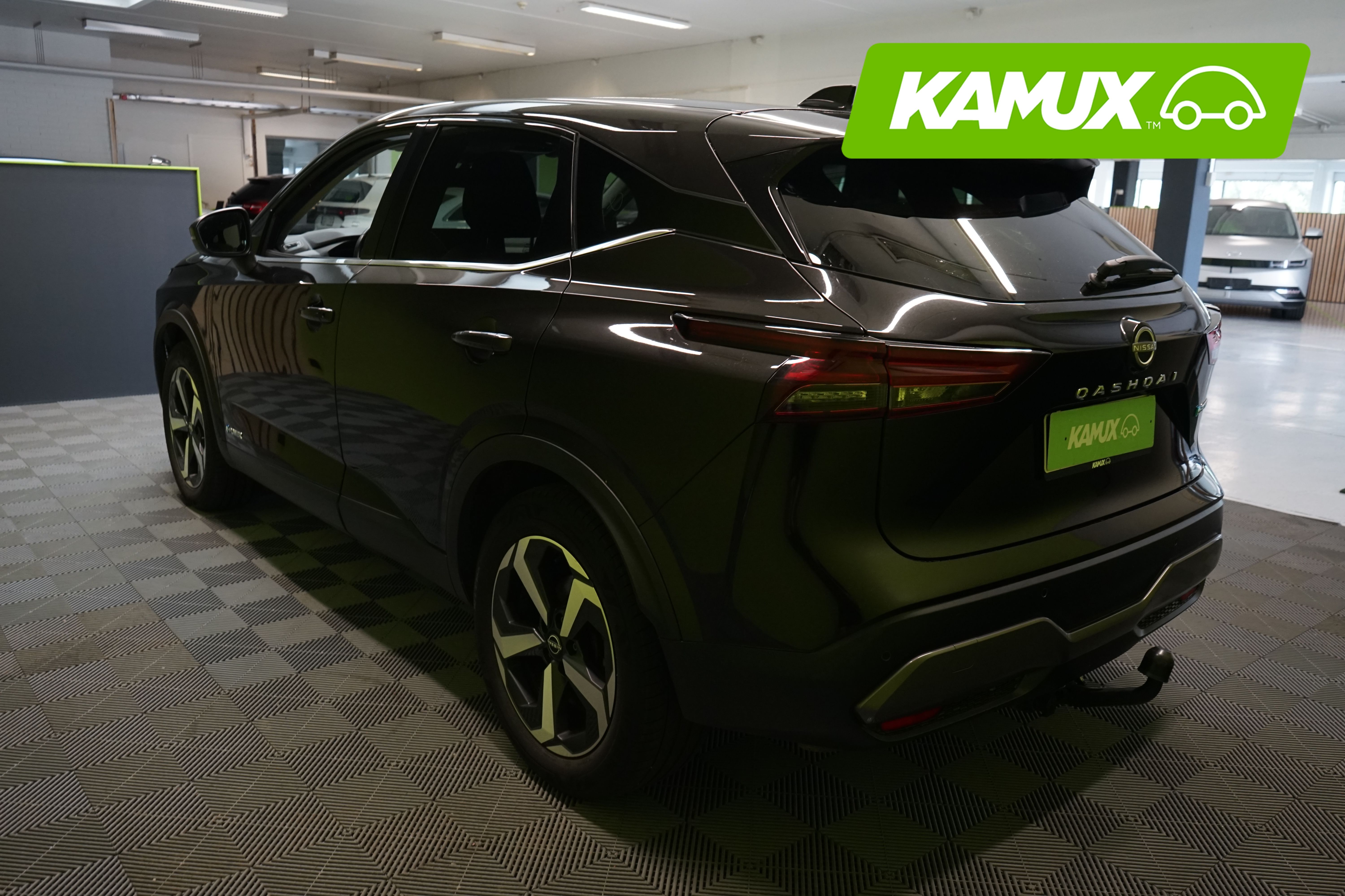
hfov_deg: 65.5
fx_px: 1046
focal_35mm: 28
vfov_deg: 46.4
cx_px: 672
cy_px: 448
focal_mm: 28
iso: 1600
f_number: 6.3
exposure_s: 1/30
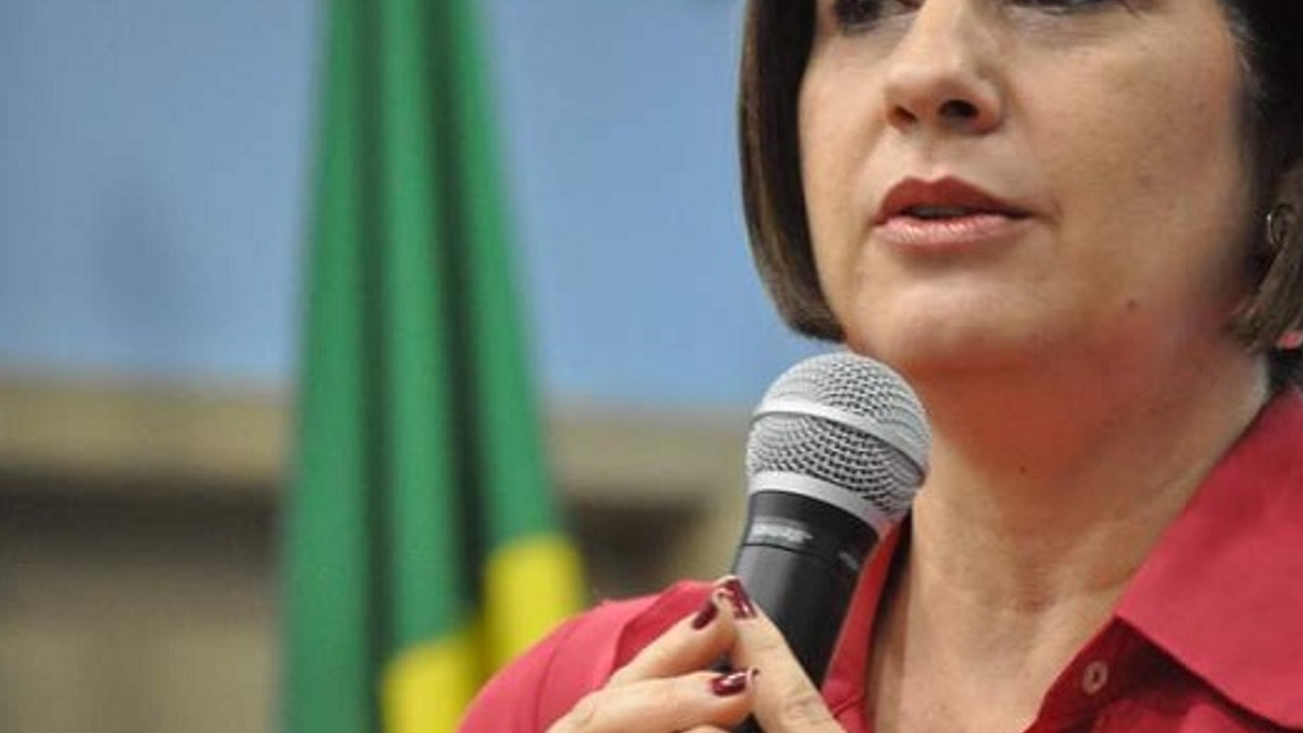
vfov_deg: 4.5
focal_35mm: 268
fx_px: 9258
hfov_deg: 8.1
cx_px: 656
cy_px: 310
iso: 3200
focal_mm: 150
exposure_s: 1/60
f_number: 5
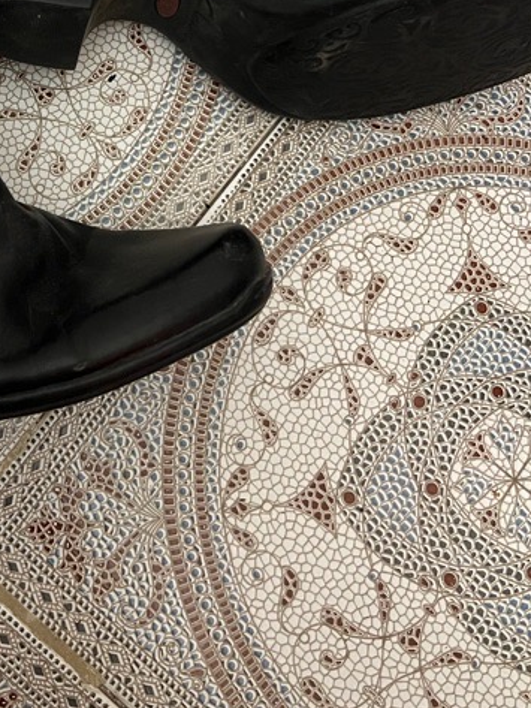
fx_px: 1124
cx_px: 72
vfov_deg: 33.1
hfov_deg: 25.9
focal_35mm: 55
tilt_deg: -72.2
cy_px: 67
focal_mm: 5.7
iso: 500
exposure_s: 1/33
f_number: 1.5
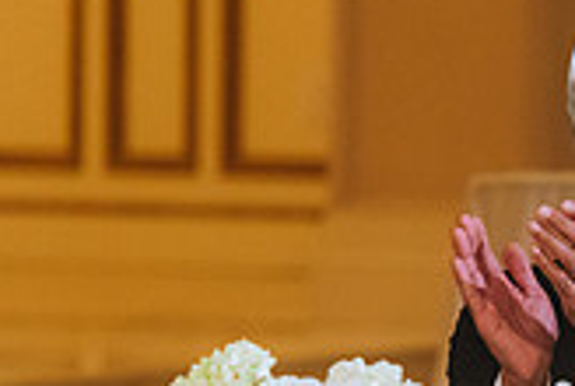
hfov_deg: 3.5
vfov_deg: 2.4
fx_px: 9313
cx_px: 919
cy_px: 346
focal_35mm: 582
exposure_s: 1/125
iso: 2000
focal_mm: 165
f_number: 2.8
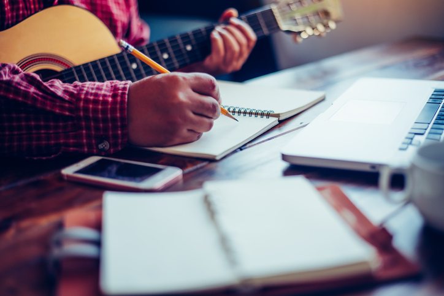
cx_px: 222
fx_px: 617
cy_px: 148
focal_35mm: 50
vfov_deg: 27.0
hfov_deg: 39.6
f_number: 2
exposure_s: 1/500
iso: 100
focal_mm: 50
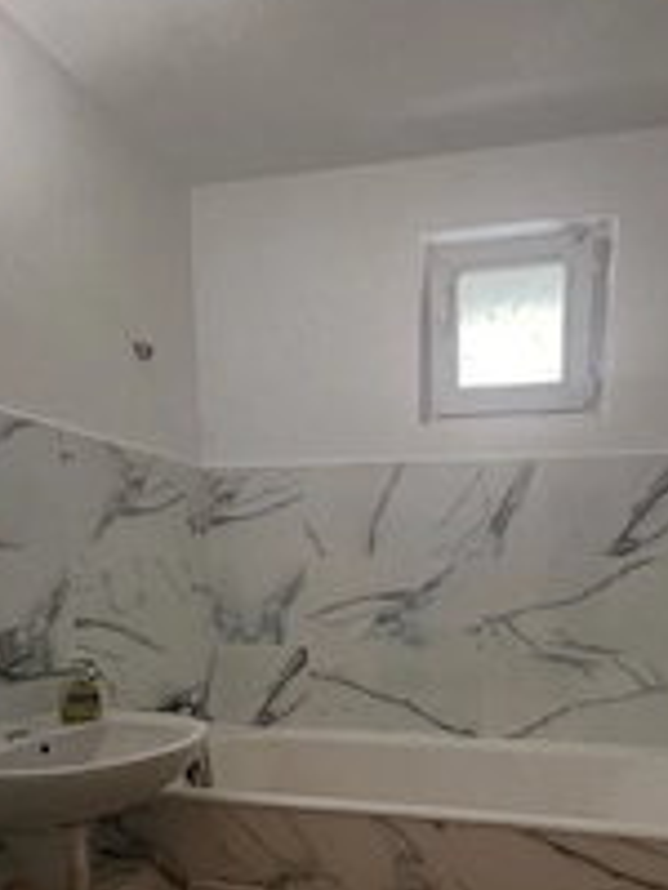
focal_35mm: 26
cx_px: 396
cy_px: 716
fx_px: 669
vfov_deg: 61.5
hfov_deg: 52.7
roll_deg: +0.1
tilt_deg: -10.9
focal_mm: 1.57
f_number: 1.8
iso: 125
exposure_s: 1/100
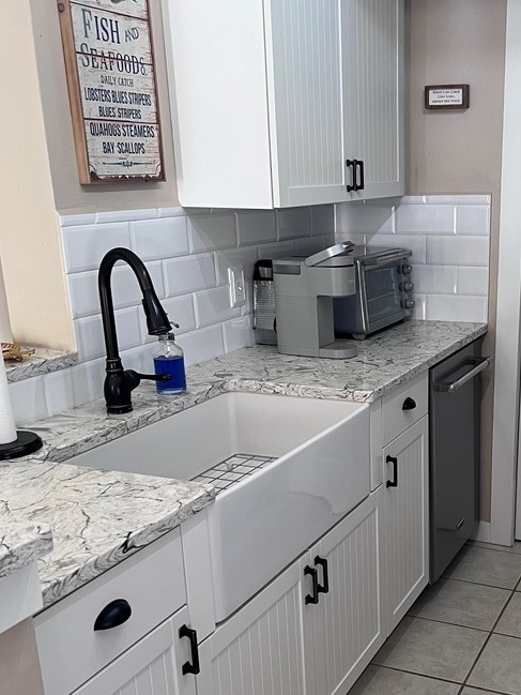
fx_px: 823
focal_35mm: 41
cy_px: 425
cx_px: 393
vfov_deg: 45.5
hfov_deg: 34.4
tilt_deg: -16.7
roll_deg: +0.5
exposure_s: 1/60
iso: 80
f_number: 1.5
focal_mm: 5.7
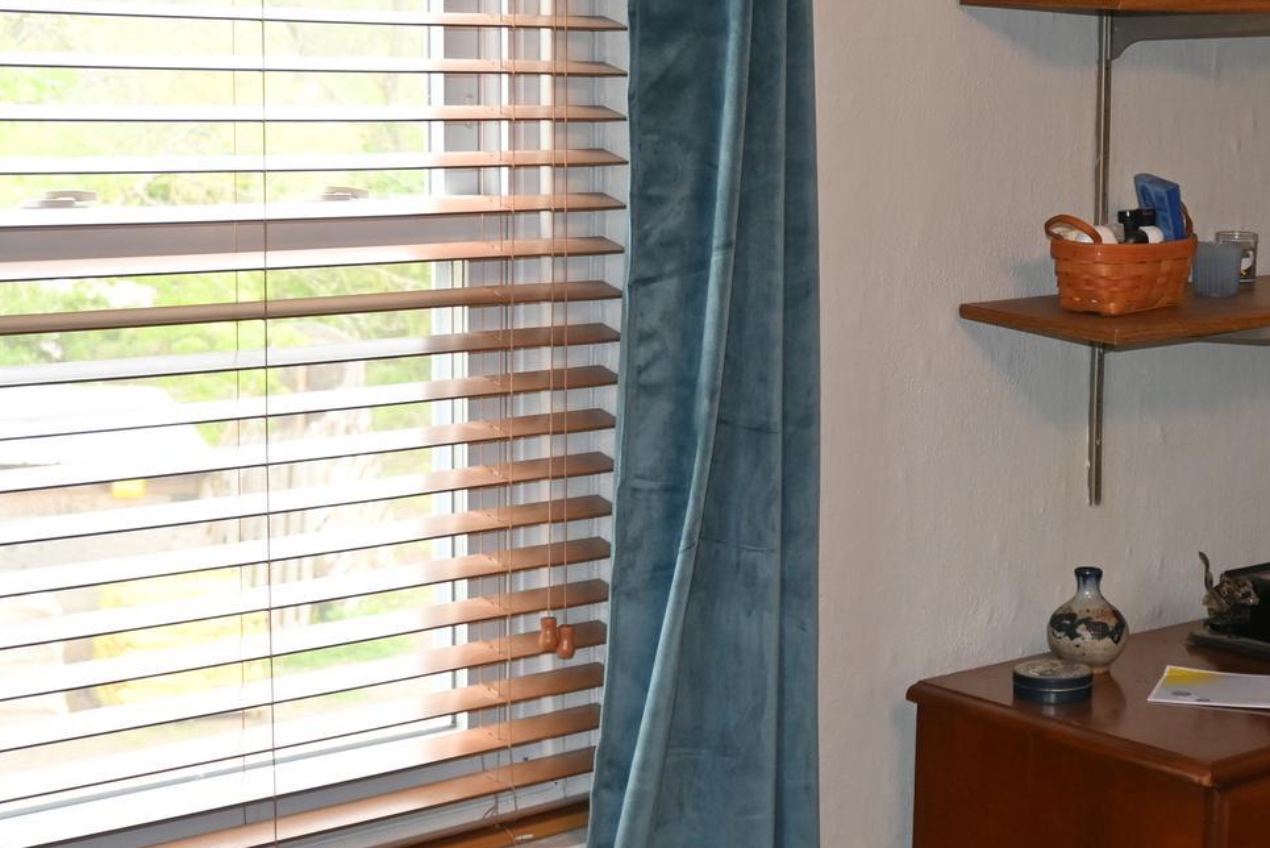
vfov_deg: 19.5
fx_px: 2470
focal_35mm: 70
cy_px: 343
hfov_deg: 27.7
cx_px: 1167
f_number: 4
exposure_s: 1/60
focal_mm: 22
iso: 400
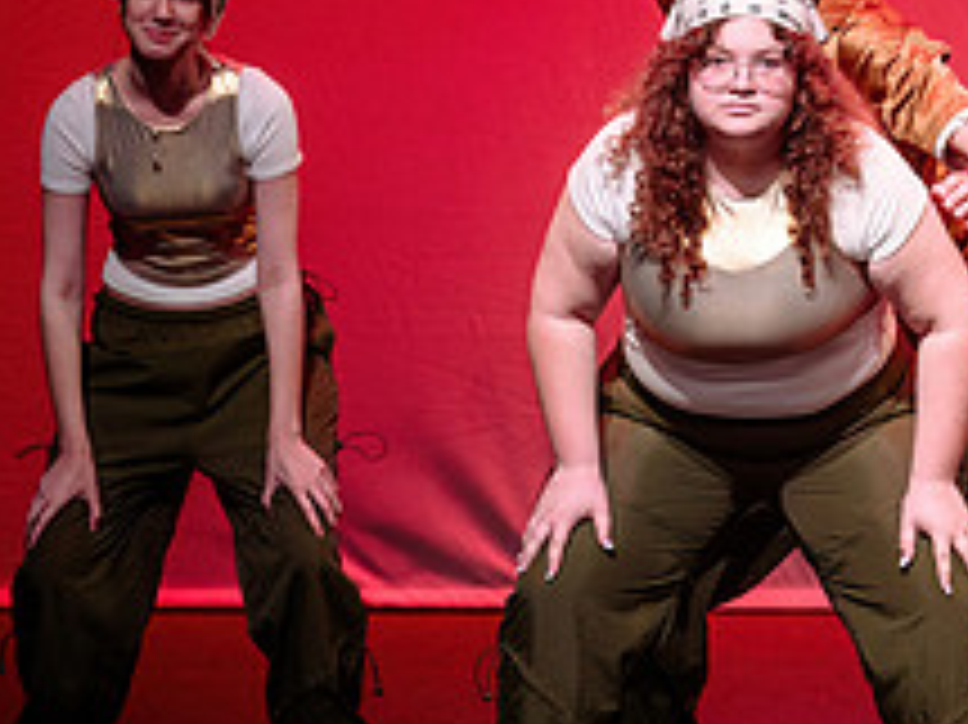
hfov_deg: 4.6
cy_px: 286
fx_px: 12074
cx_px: 1220
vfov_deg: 3.4
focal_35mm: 432
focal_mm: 160
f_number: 2.8
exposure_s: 1/500
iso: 1250
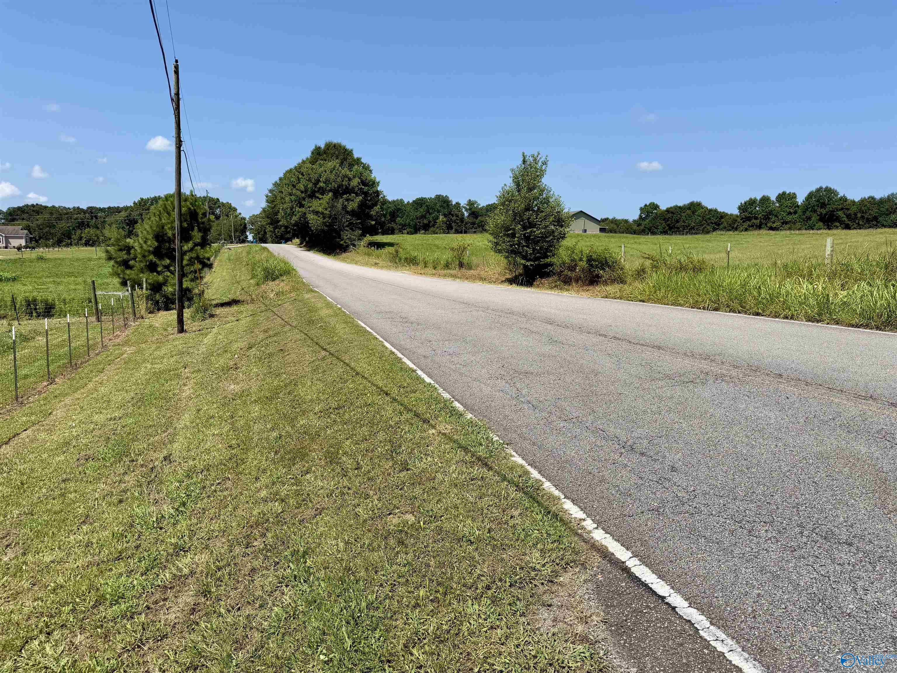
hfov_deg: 71.6
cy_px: 336
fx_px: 622
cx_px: 448
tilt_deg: -6.6
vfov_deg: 56.8
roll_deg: +2.1
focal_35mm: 24
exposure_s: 1/4673
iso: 80
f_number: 1.78
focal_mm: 6.76
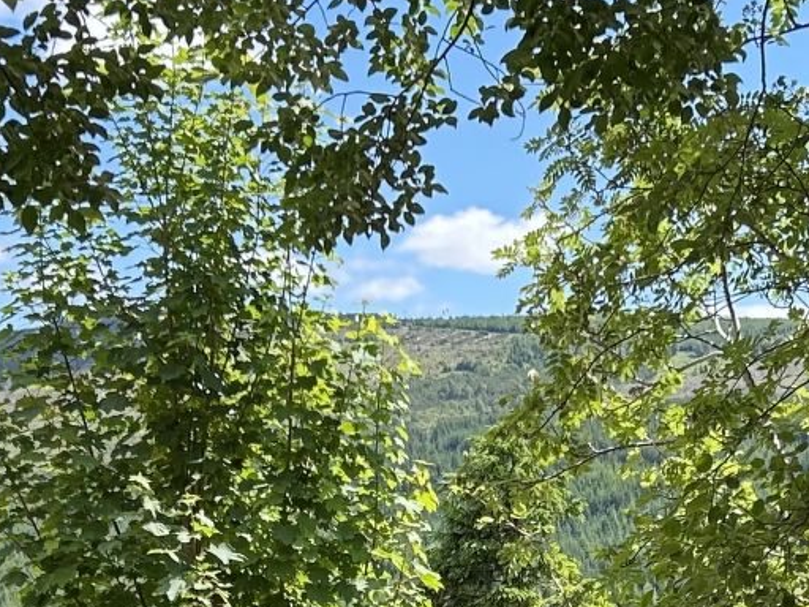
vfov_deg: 13.9
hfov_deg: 18.9
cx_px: 438
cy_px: 667
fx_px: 2431
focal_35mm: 104
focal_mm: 5.7
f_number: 1.5
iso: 50
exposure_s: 1/1224
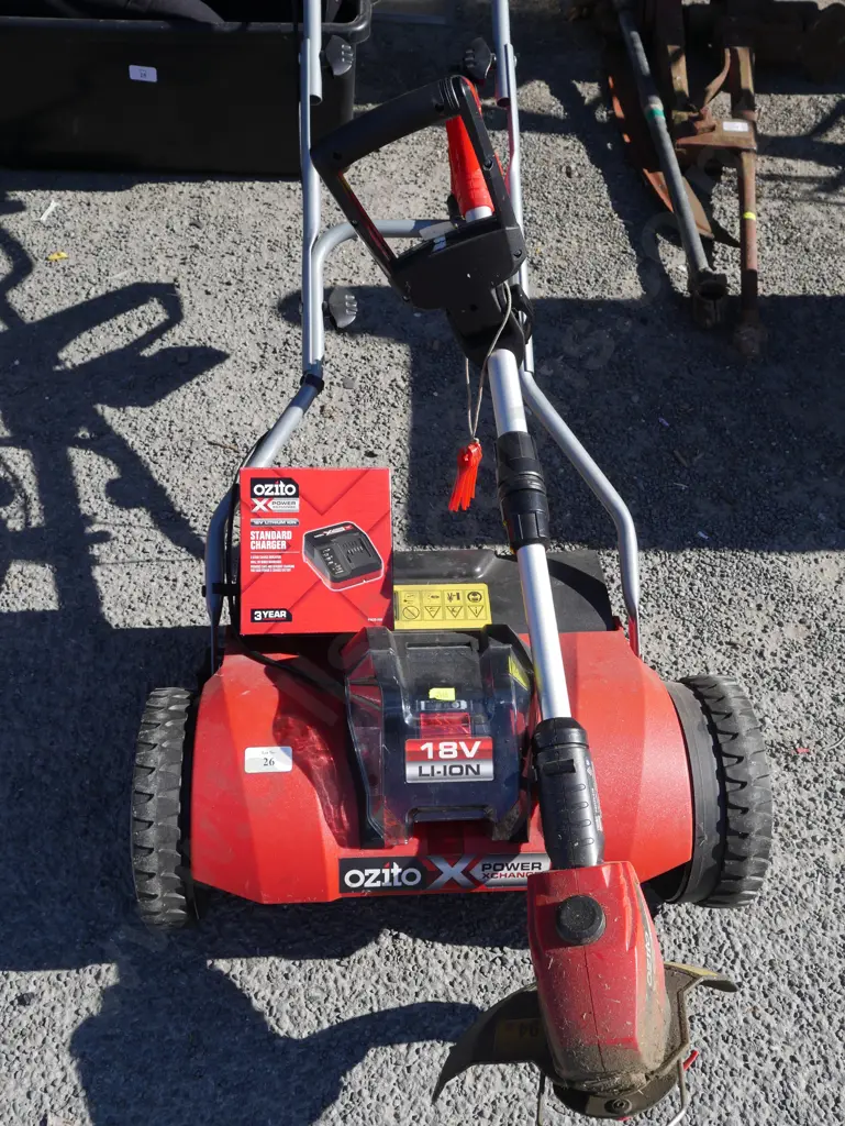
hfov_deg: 44.2
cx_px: 422
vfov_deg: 56.8
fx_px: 1041
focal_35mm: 32
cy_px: 563
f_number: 7.1
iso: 200
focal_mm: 16
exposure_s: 1/400
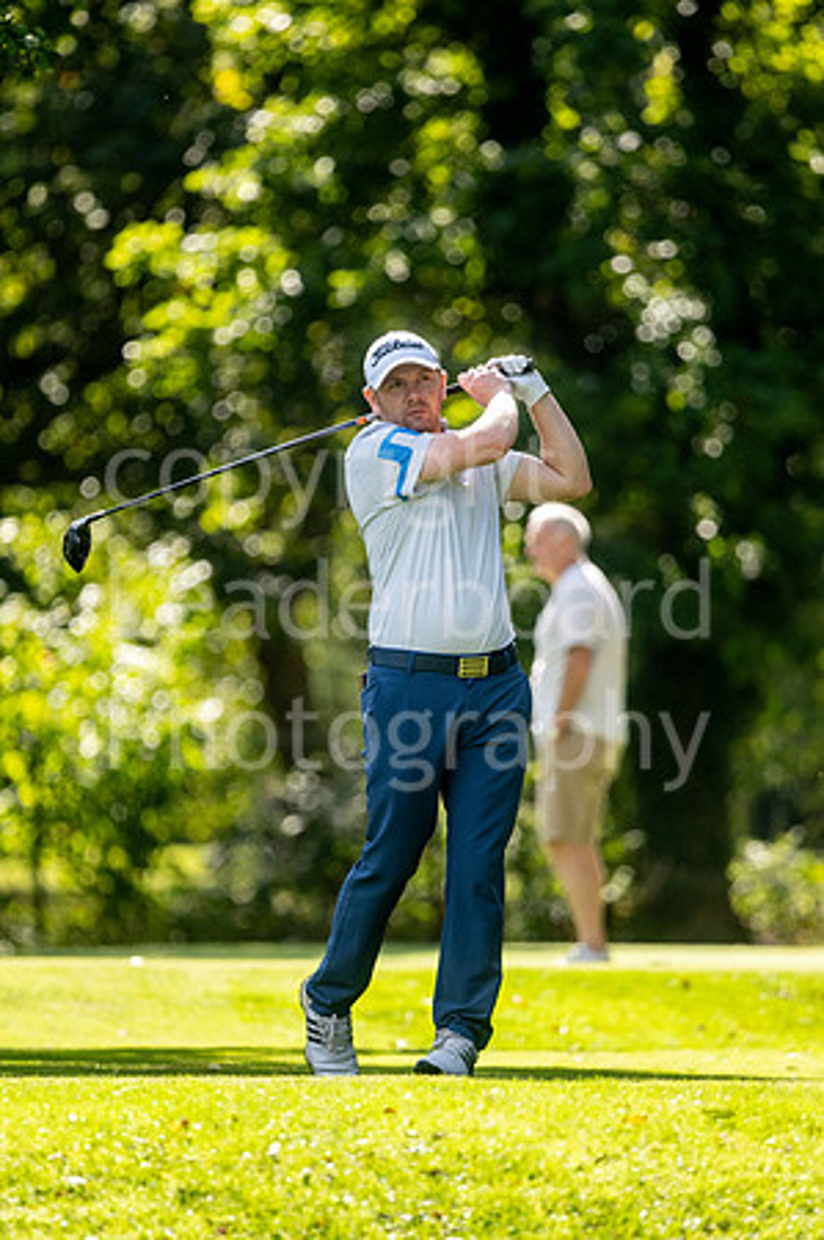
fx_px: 15485
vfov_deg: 4.6
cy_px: 620
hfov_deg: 3.0
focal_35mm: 450
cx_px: 412
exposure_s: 1/1250
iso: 400
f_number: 4
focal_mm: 300
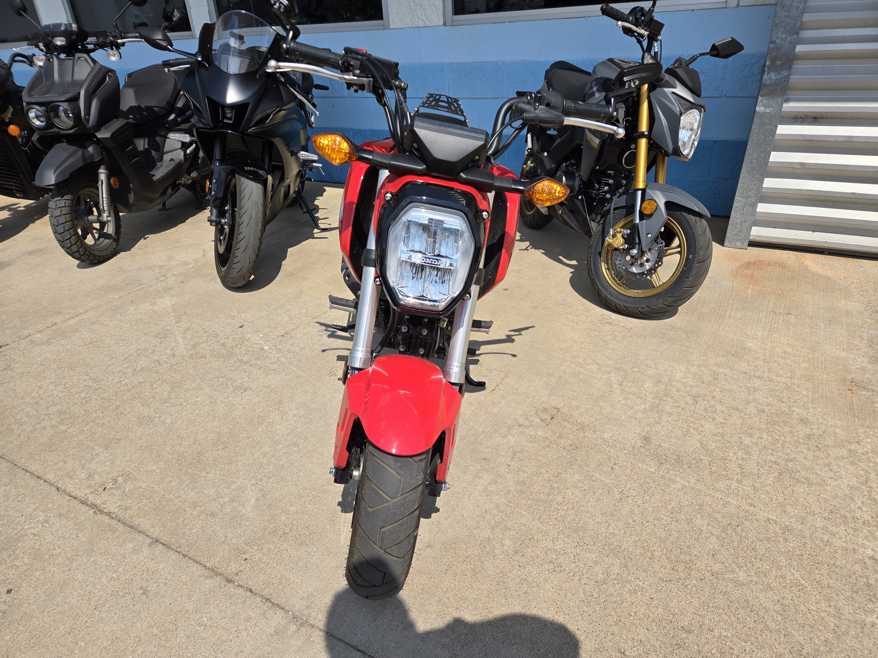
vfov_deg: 58.9
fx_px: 583
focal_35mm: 23
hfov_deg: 73.9
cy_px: 329
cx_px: 439
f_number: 1.8
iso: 25
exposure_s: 1/2503
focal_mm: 5.4
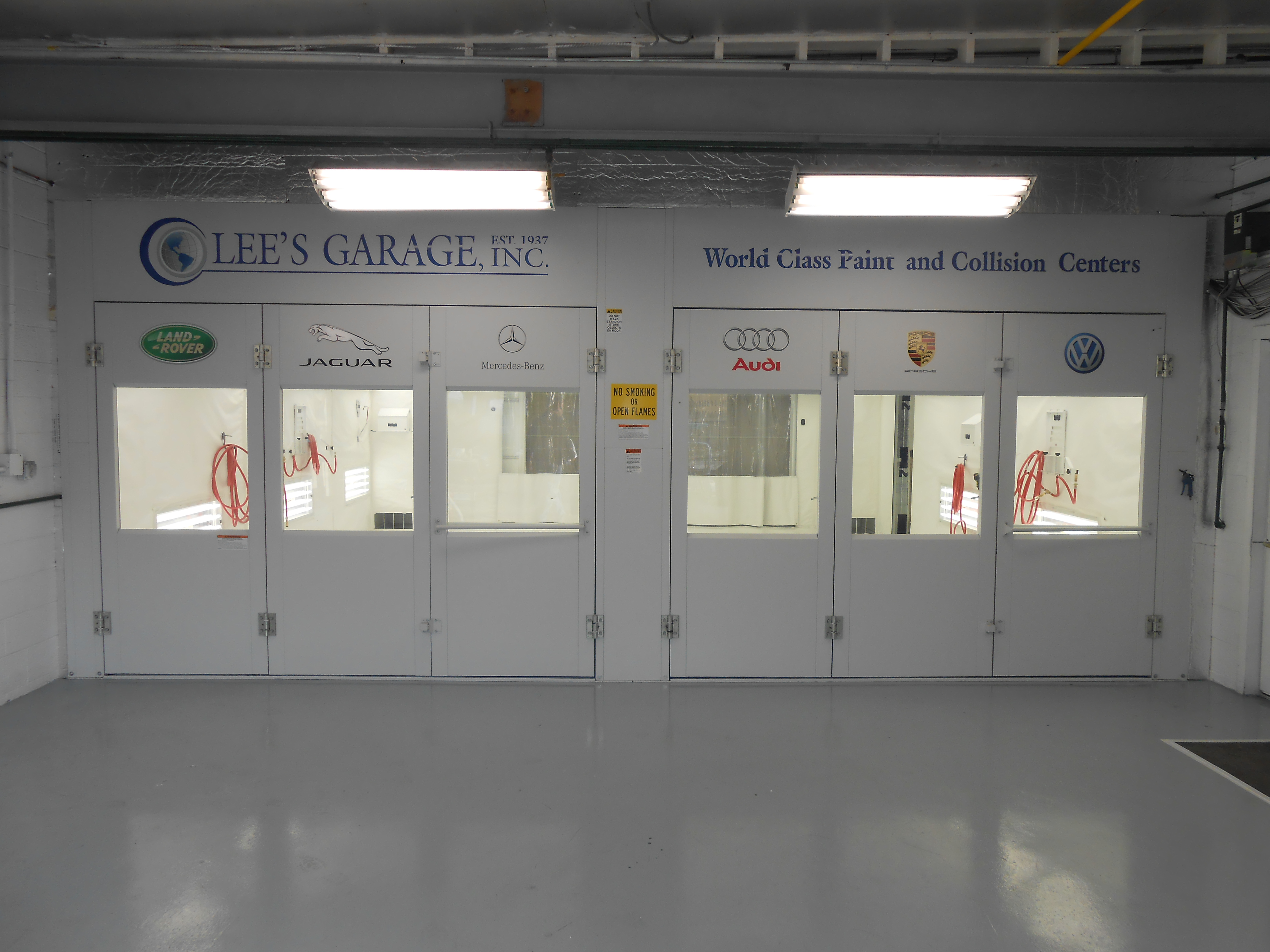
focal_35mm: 26
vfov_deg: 53.1
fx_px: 954
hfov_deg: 67.3
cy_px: 476
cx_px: 635
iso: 80
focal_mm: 4.6
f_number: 3.5
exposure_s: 1/125
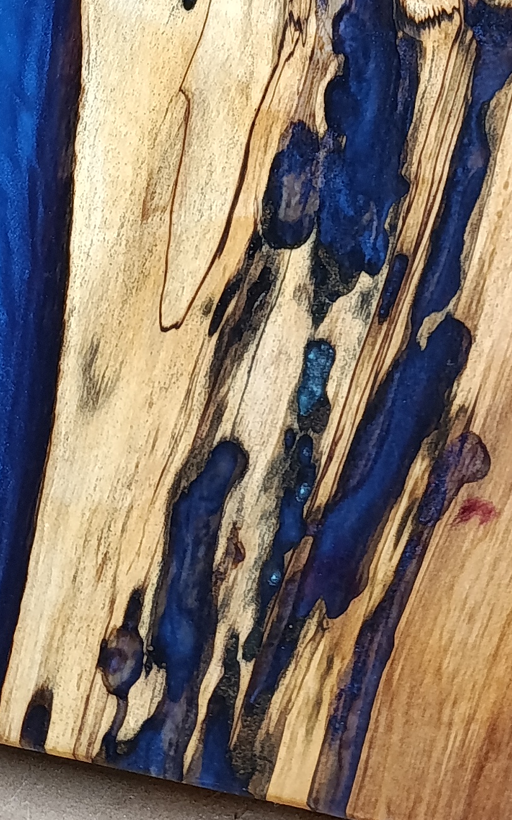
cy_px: -304
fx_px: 1719
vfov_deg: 23.1
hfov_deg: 16.9
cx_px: 359
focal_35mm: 77
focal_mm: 6.11
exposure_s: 1/50
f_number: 1.65
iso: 1143
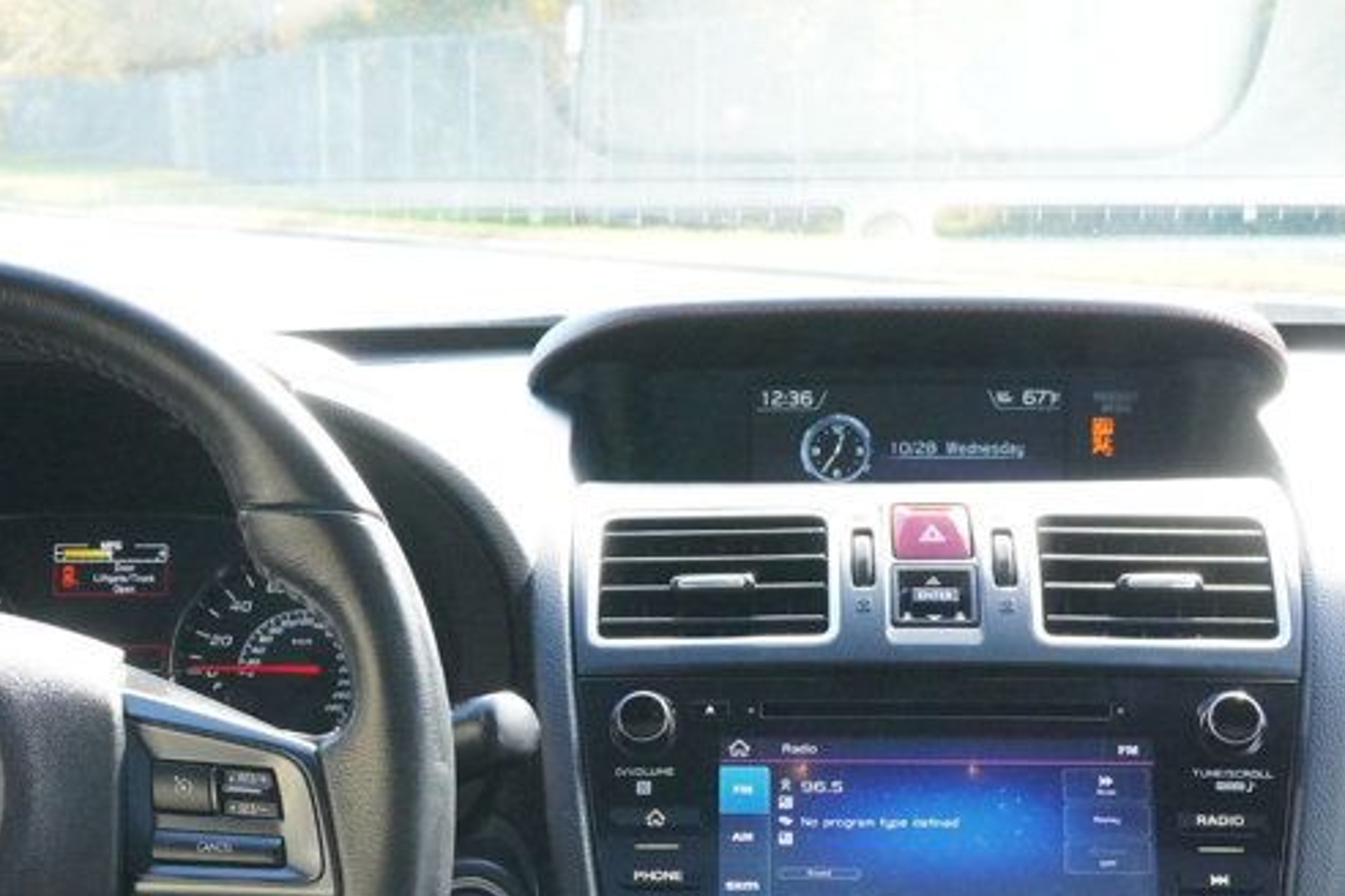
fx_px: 2915
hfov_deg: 25.9
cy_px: 777
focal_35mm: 78
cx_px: 459
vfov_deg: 17.3
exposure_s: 1/250
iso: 3200
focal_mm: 25
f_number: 9
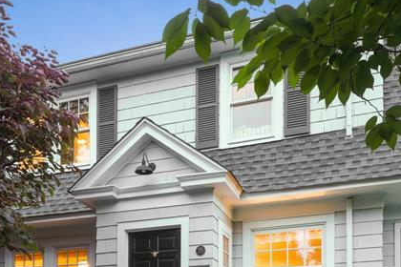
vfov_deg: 31.0
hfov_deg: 49.6
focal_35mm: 39
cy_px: 282
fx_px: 434
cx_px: 204
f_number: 9
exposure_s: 3.2
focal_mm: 16
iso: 100
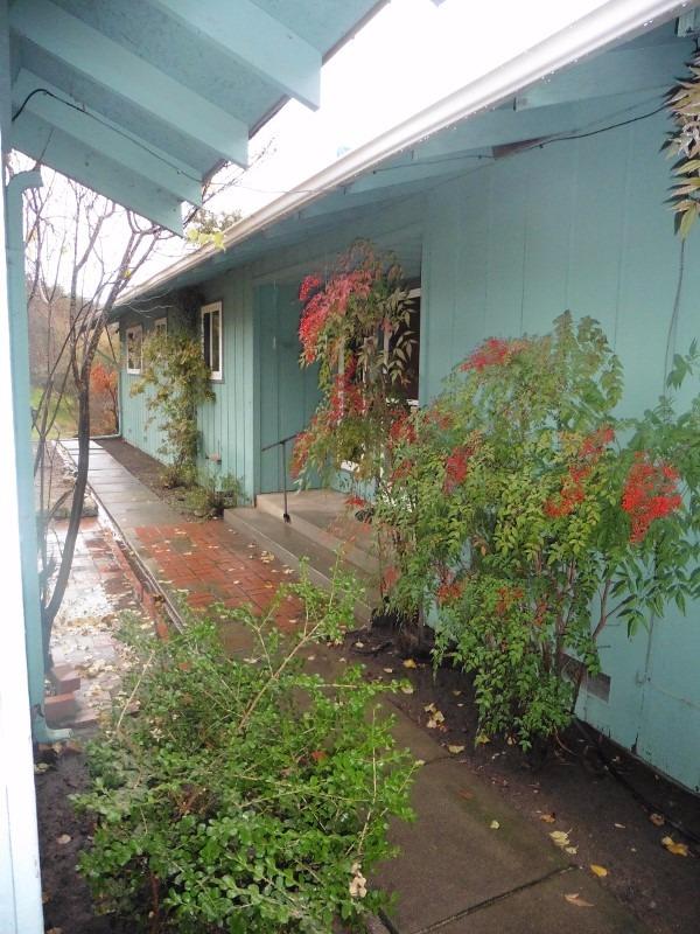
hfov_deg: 56.8
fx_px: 647
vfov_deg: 71.6
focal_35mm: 24
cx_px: 350
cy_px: 467
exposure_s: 1/80
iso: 500
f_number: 3.3
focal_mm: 4.3
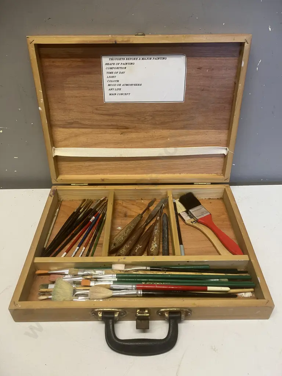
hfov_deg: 49.7
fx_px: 304
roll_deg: -0.5
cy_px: 188
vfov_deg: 63.4
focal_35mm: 28
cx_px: 141
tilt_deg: -35.1
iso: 64
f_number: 1.8
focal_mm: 3.99
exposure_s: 1/50
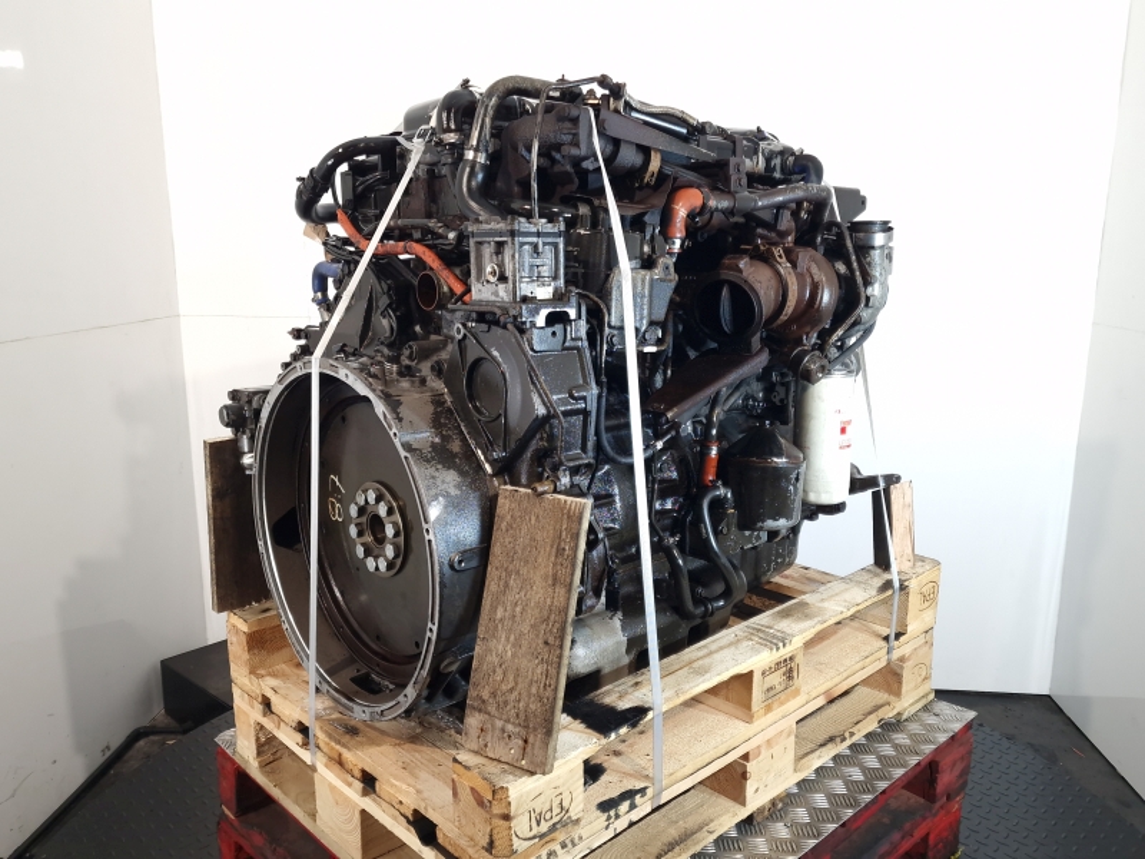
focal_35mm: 23
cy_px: 430
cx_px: 572
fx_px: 761
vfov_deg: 58.9
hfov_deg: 73.9
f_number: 1.8
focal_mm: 6.4
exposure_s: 1/50
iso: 100
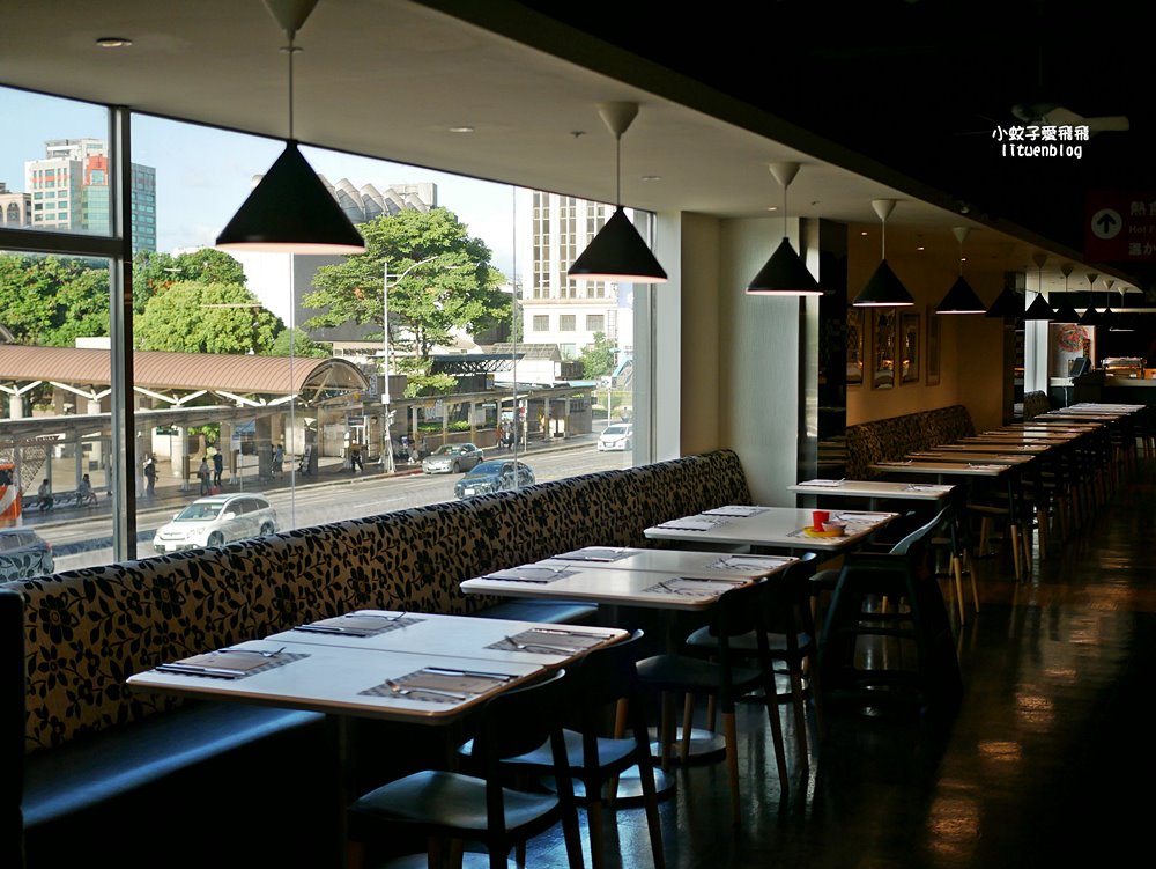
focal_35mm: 50
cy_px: 434
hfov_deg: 38.2
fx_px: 1671
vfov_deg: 29.1
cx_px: 578
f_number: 2
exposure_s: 1/500
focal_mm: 25
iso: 200
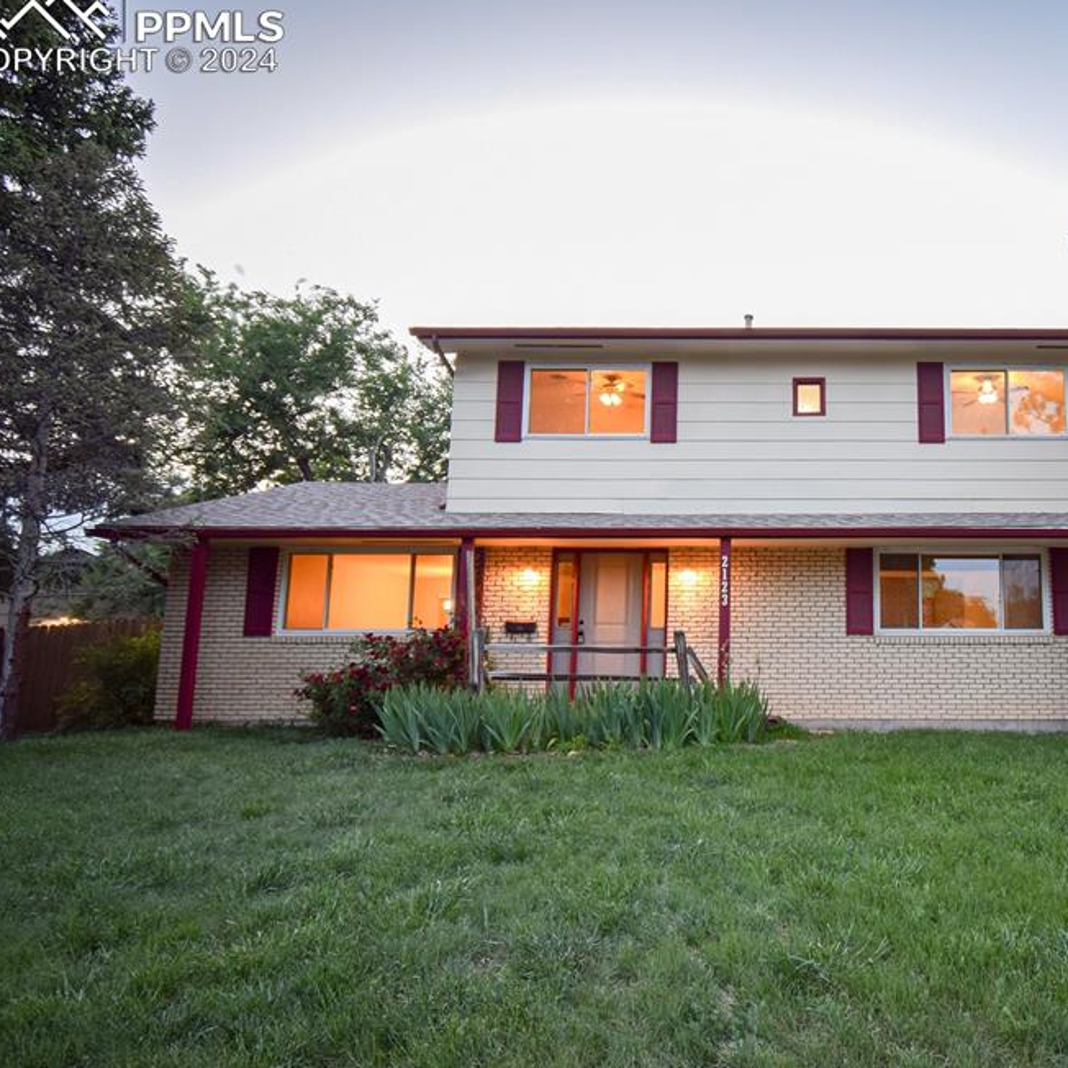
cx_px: 794
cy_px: 541
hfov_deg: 61.6
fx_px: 838
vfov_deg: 65.0
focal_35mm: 24
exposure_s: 1/3
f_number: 4.8
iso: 100
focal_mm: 12
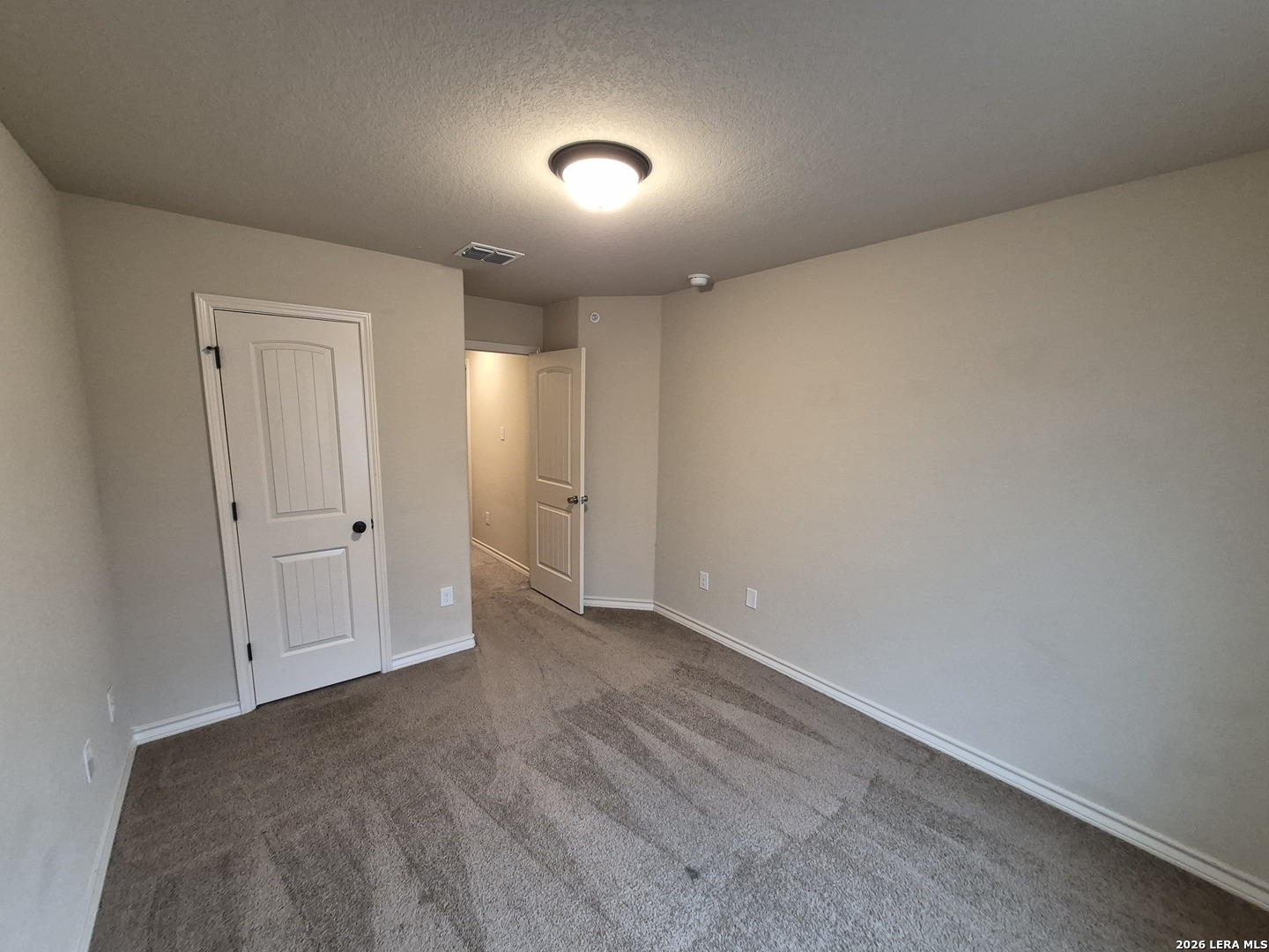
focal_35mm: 13
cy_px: 476
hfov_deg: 106.2
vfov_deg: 89.9
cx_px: 634
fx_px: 477
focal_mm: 1.74
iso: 400
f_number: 2.2
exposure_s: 1/60
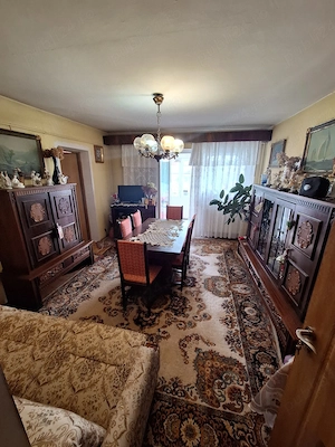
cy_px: 224
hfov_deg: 89.9
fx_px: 168
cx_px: 168
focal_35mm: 13
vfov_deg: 106.2
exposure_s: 1/50
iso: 64
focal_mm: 1.74
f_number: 2.2
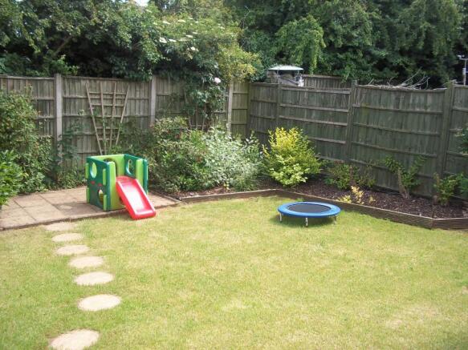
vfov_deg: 39.6
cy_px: 175
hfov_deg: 51.4
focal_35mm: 36
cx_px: 234
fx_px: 487
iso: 80
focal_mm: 6.5
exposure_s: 1/320
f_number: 3.1
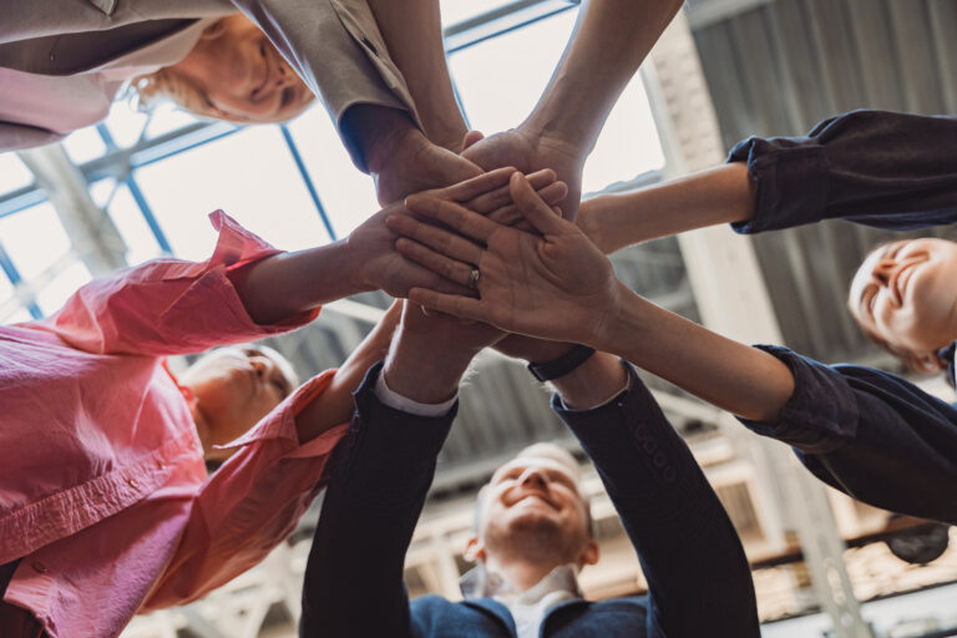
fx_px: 949
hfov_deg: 53.5
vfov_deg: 37.2
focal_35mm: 36
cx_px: 478
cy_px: 319
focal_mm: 35.7
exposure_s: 1/160
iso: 800
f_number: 2.8
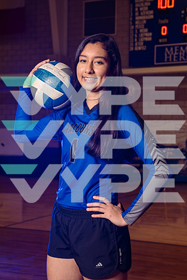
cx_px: 94
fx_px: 545
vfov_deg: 28.8
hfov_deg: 19.5
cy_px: 140
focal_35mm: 70
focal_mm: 70
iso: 250
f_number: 8
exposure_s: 1/200
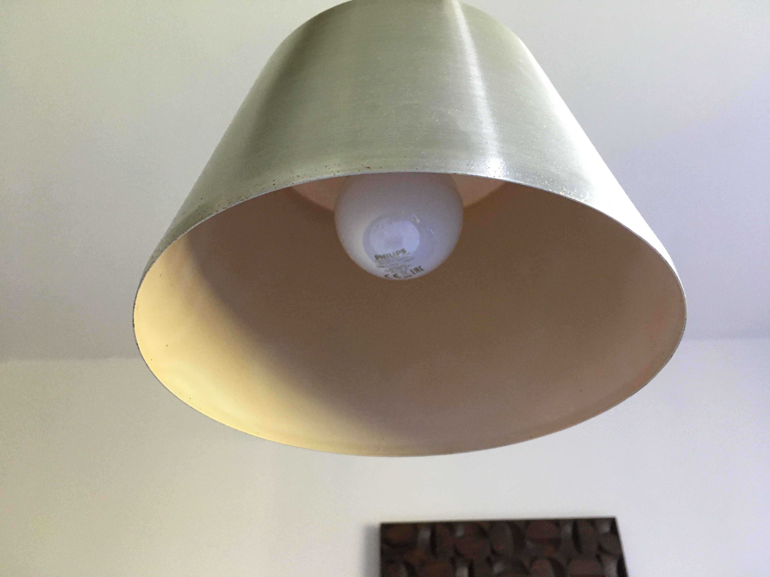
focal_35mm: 29
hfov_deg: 61.7
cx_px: 385
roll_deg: +0.4
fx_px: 645
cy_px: 288
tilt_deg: +34.5
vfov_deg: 48.2
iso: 200
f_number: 2.2
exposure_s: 1/33
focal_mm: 4.15
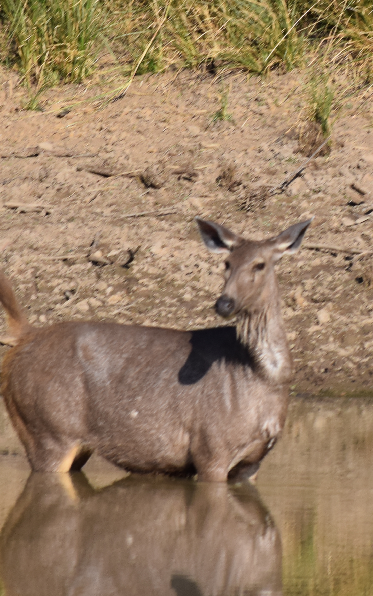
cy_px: 183
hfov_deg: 1.7
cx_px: 317
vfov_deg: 2.7
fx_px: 12635
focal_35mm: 777
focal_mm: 200
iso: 400
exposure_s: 1/1600
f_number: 6.3
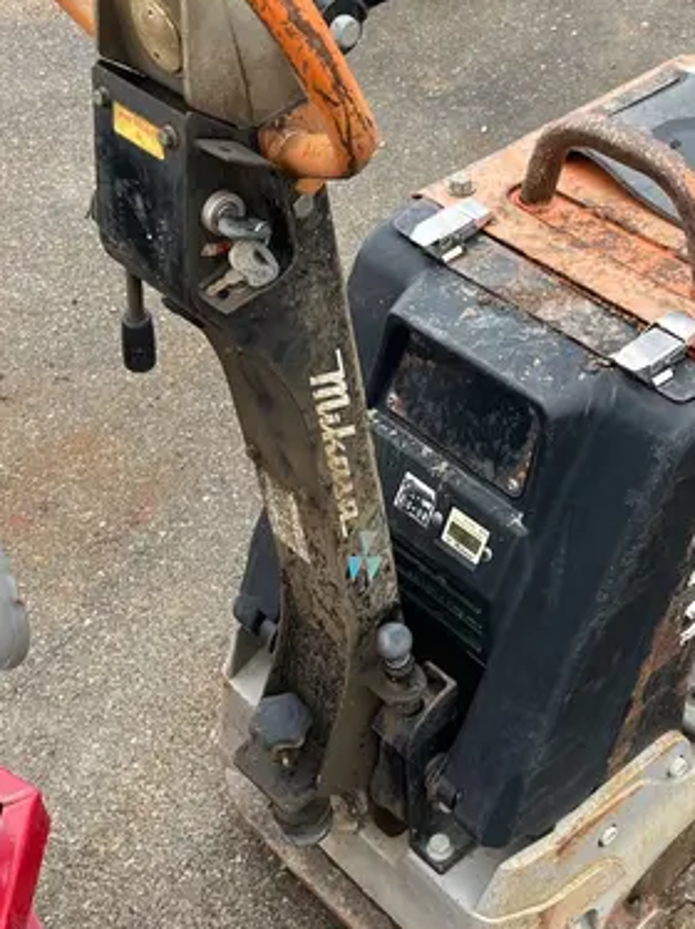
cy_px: 374
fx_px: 1367
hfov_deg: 28.3
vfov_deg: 37.4
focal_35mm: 51
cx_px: 474
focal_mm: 5.1
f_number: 1.6
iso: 40
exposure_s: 1/156
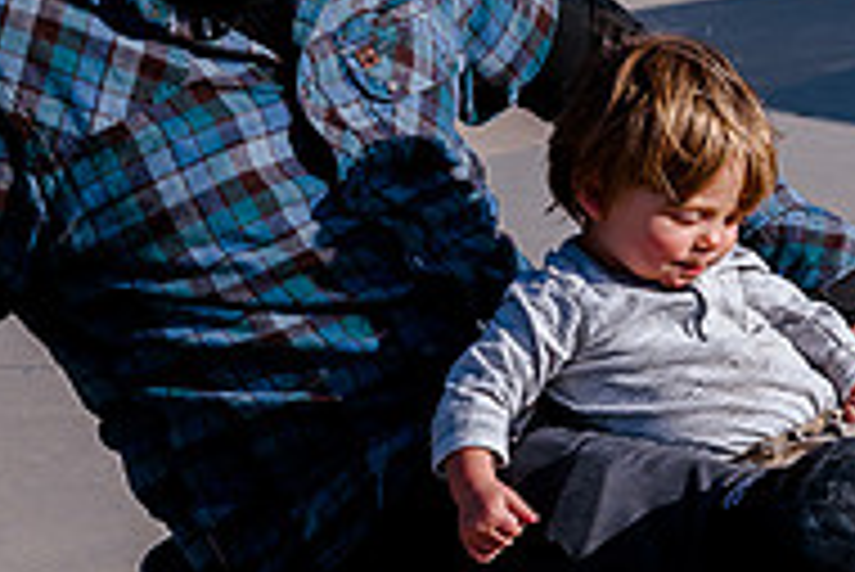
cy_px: 225
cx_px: 788
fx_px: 6156
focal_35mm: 259
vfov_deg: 5.3
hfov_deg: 7.9
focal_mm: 85
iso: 200
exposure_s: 1/640
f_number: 8
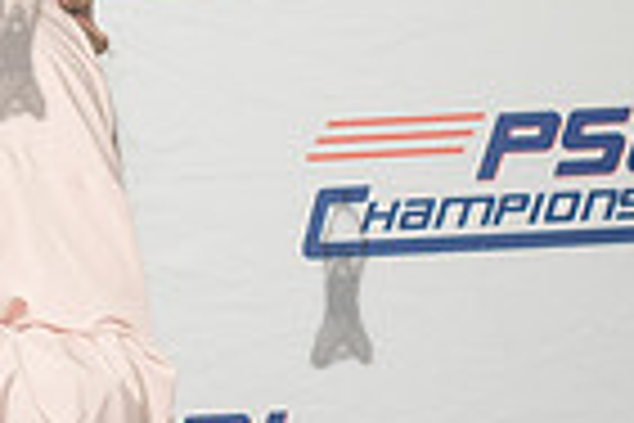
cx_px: -436
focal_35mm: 233
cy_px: 220
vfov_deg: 5.9
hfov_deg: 8.6
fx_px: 4103
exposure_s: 1/250
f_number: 5
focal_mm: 35
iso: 1600
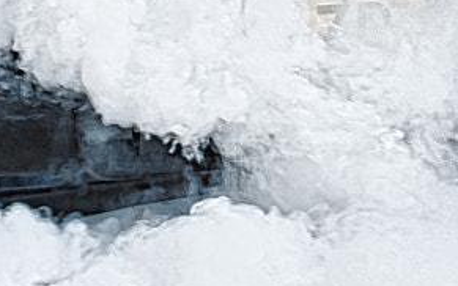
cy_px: -300
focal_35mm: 196
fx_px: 2447
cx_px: 420
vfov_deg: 6.5
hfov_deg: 10.6
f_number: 4
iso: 100
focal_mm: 35
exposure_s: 1/320
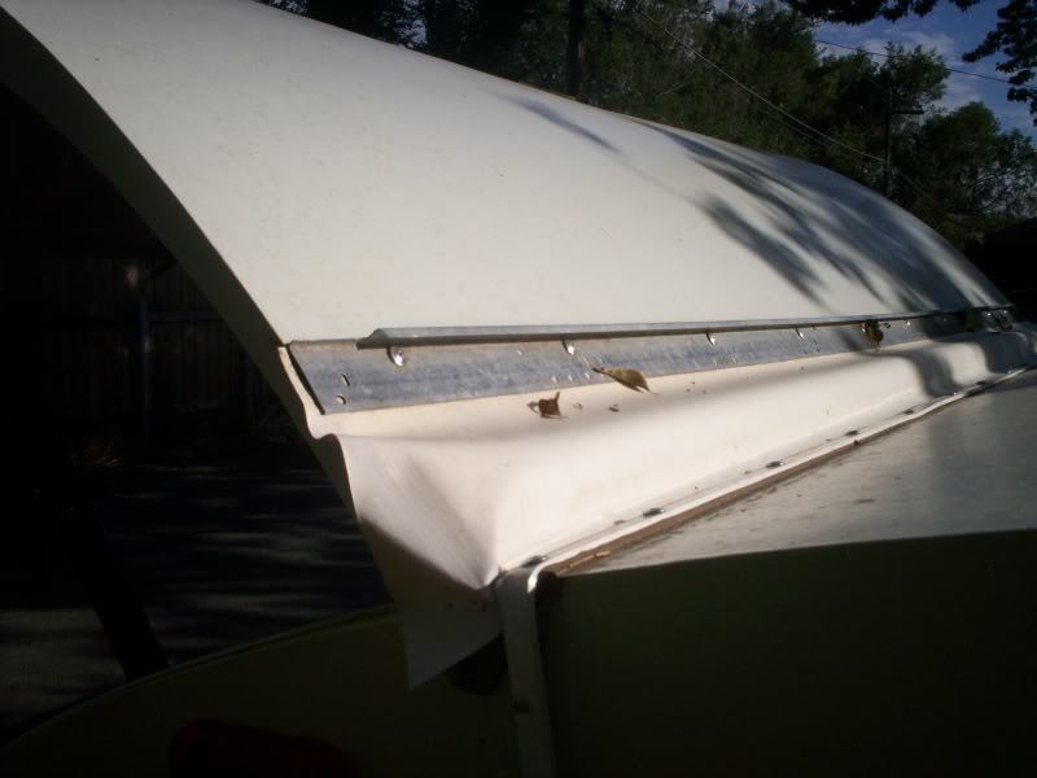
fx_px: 1078
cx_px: 518
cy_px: 389
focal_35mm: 36
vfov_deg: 39.7
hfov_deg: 51.4
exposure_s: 1/1629
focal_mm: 6
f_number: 4.5
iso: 100
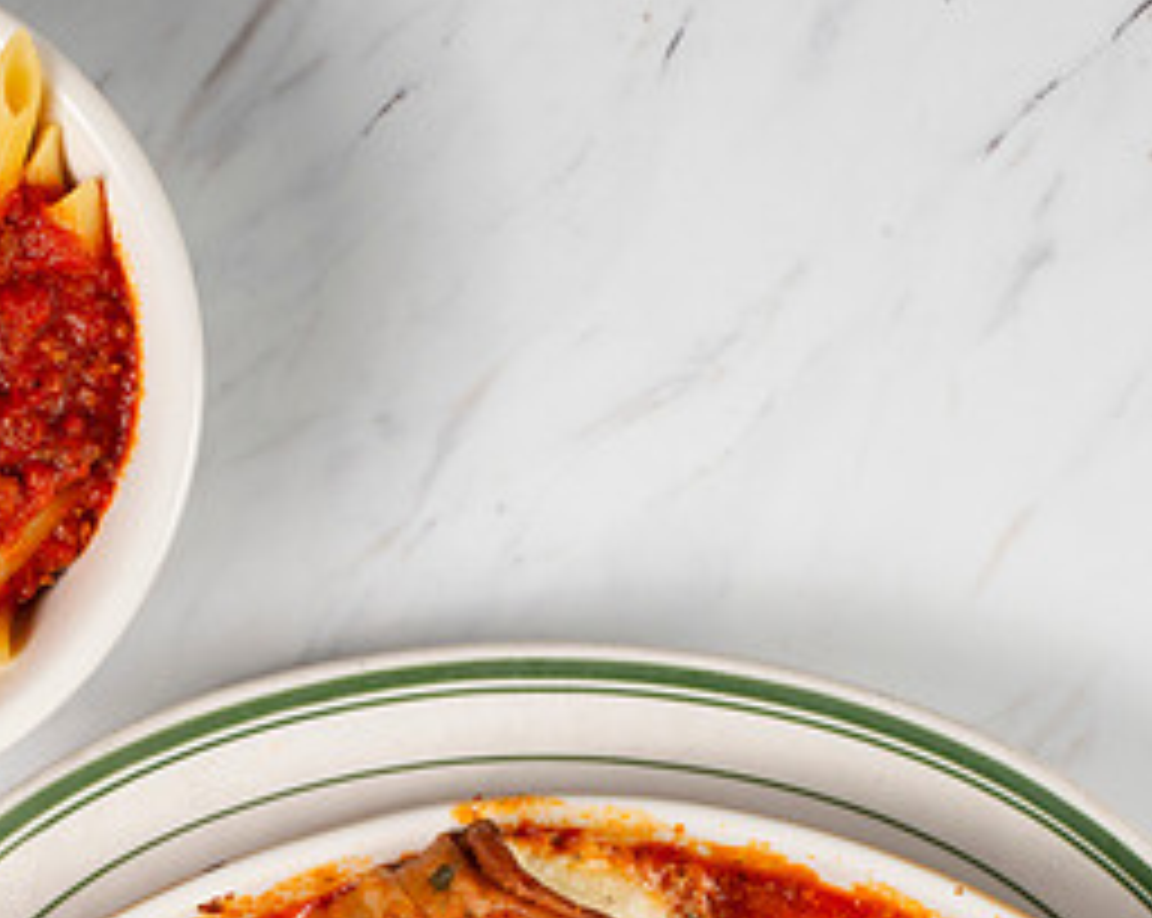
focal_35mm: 135
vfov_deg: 11.3
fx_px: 4596
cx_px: 366
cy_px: 882
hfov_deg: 14.3
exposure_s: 1/250
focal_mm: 50
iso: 200
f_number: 13
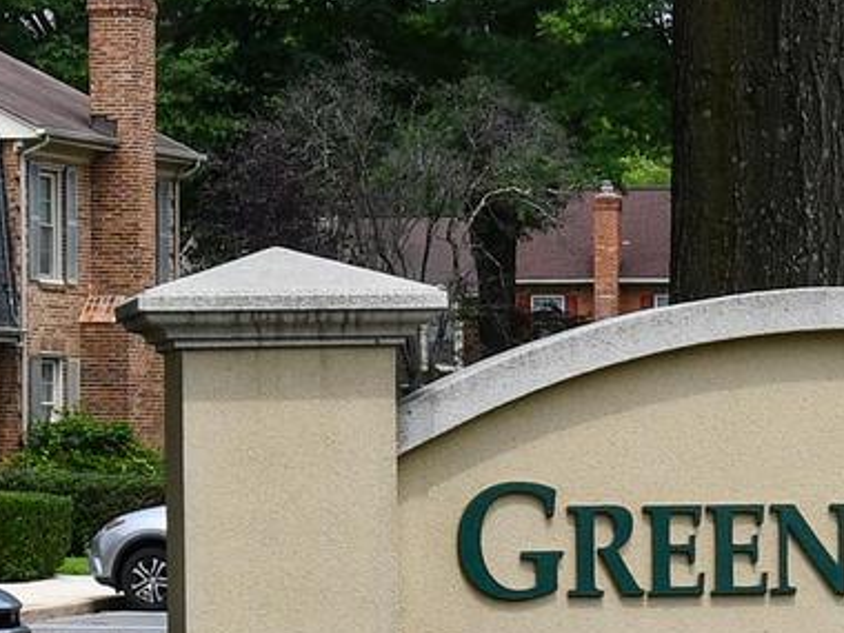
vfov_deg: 11.2
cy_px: 591
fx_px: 3194
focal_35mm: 131
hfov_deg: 14.8
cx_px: 817
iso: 140
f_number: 8
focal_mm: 24
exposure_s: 1/250
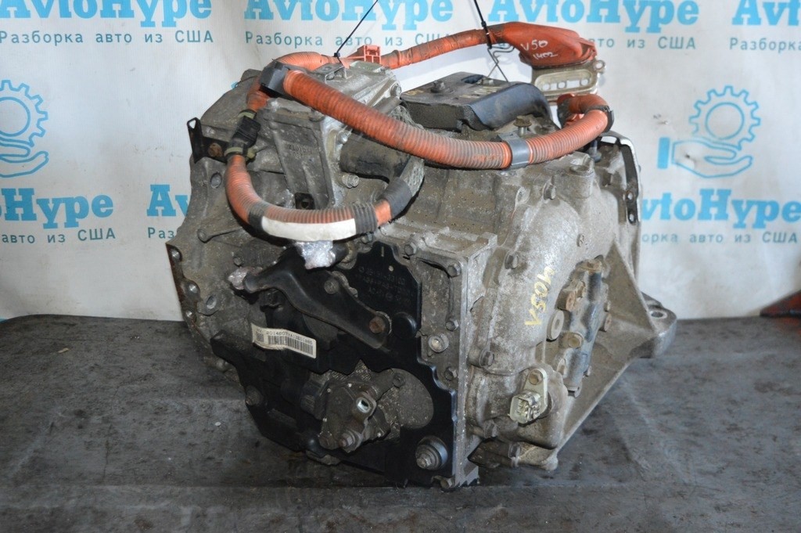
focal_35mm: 42
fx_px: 934
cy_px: 266
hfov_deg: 46.4
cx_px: 400
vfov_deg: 31.8
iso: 2800
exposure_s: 1/60
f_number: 4.2
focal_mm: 28
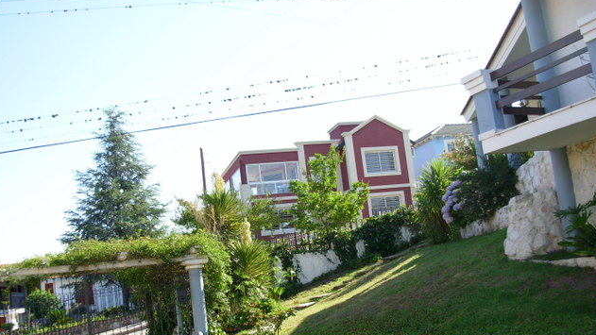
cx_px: 297
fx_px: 664
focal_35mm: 42
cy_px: 206
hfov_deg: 48.4
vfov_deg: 28.3
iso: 50
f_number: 2.9
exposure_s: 1/352
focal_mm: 6.3
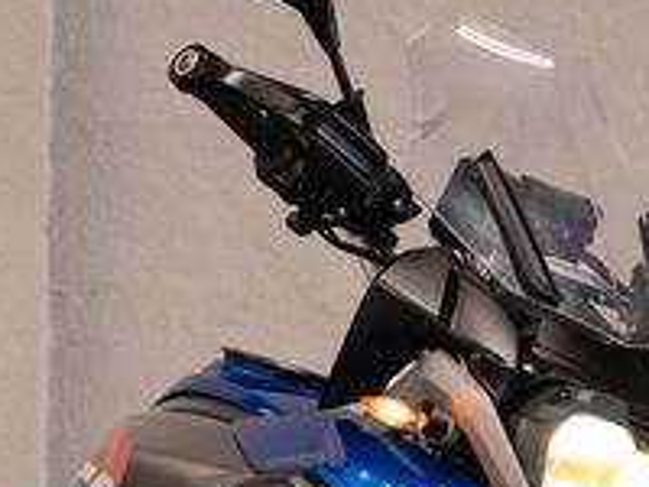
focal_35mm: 270
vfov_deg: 5.5
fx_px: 5062
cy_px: 740
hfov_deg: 7.3
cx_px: 208
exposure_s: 1/100
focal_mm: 61.6
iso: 2000
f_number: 3.2
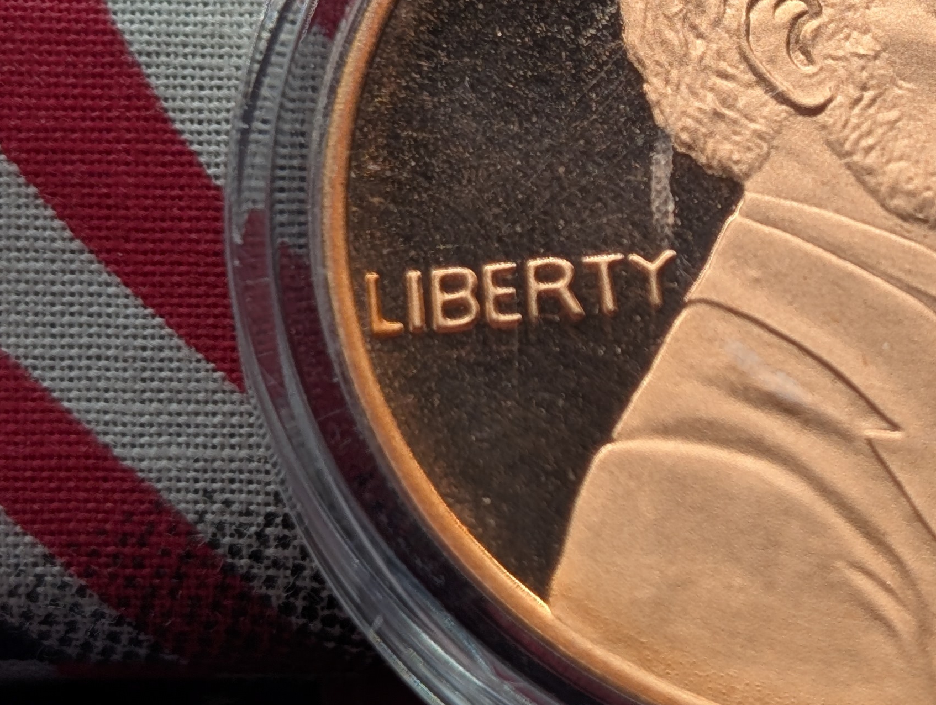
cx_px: 896
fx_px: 3196
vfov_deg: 12.6
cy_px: 259
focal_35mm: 118
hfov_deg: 16.4
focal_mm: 6.9
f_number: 1.68
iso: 18
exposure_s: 1/37.8
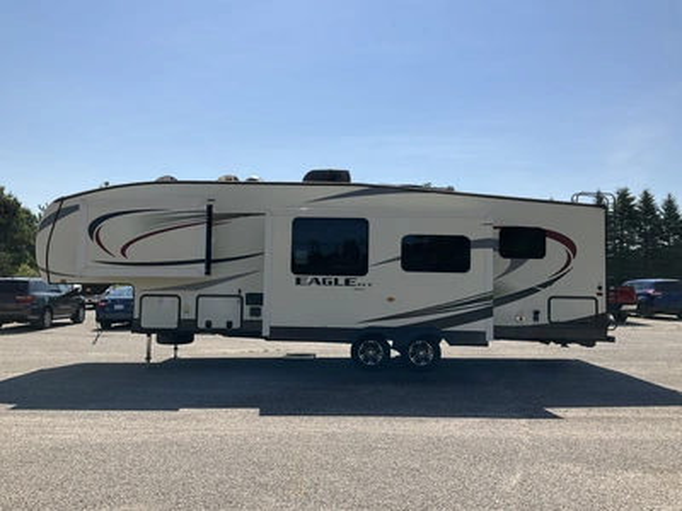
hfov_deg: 61.7
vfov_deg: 48.2
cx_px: 341
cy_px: 256
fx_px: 571
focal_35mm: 29
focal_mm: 3
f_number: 1.8
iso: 25
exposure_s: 1/3322
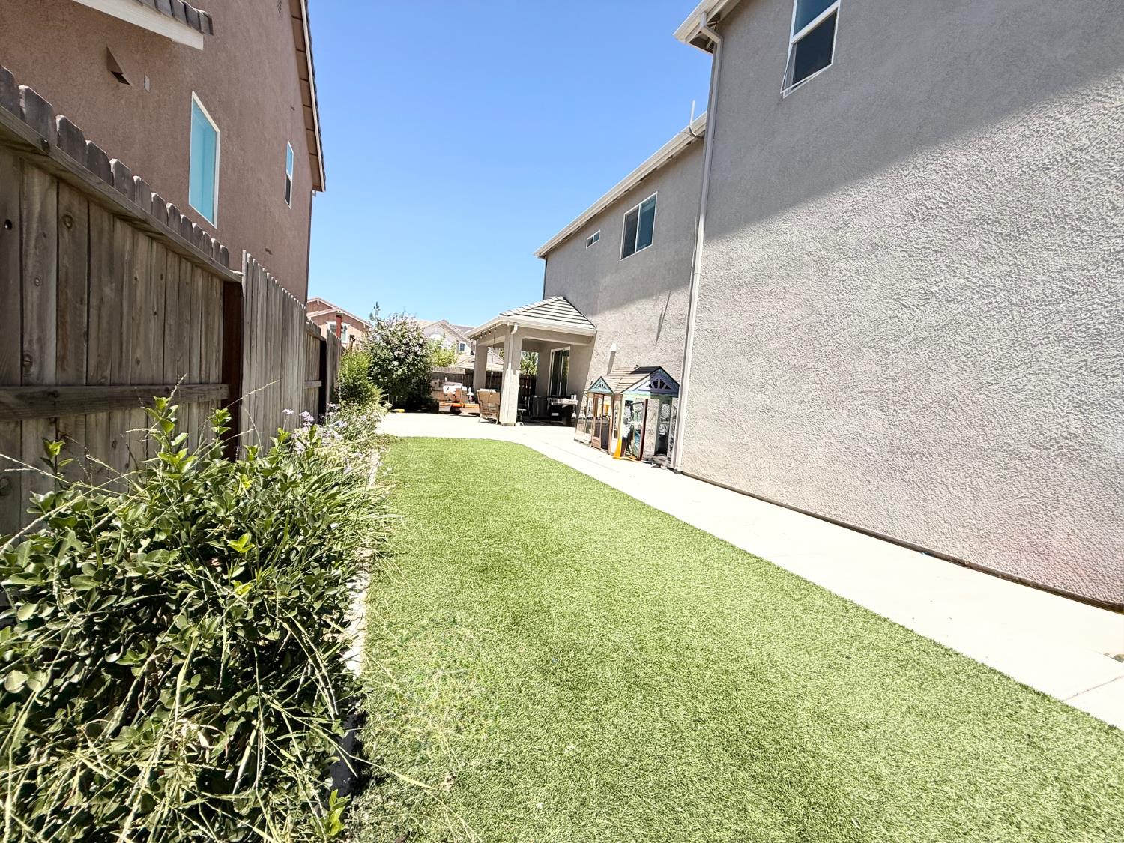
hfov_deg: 102.1
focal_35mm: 14
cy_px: 422
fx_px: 455
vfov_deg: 85.7
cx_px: 562
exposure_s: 1/1961
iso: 50
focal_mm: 2.22
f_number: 2.2
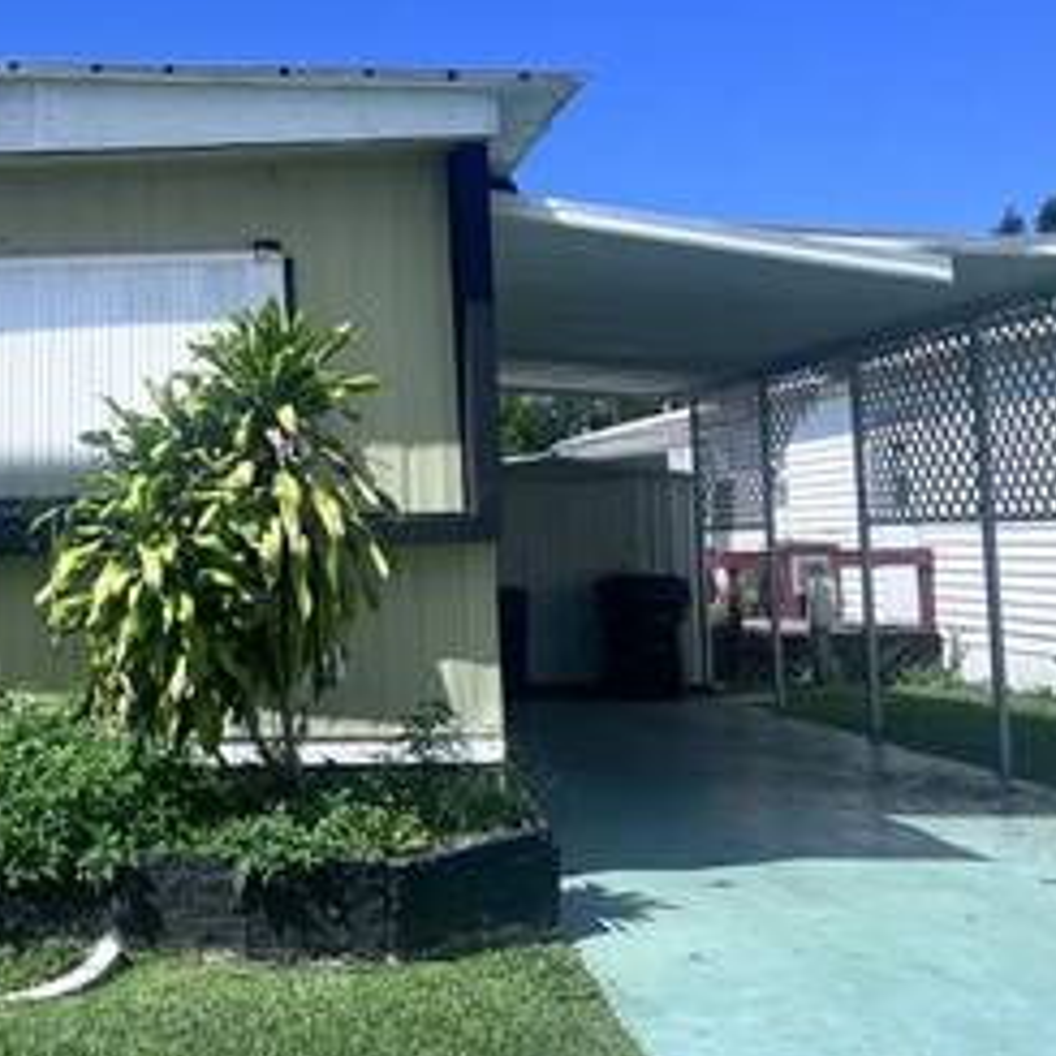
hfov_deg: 33.2
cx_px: 69
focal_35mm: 48
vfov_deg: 35.2
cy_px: 397
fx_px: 1657
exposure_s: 1/4310
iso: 50
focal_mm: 5.1
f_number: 1.6
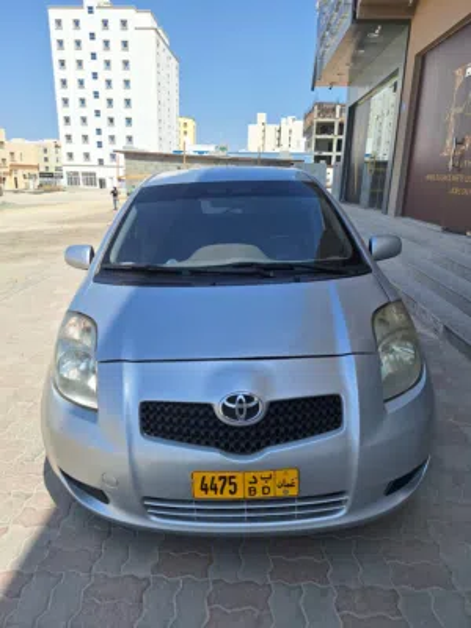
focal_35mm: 23
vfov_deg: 73.9
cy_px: 314
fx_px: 417
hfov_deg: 58.9
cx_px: 236
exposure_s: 1/3484
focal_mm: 5.54
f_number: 1.8
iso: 40
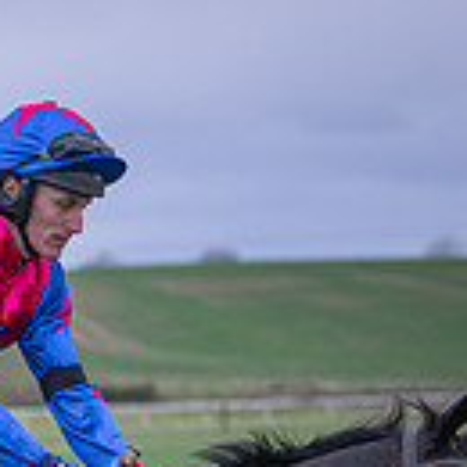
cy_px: 740
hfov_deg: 4.8
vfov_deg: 4.8
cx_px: -162
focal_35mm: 361
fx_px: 5510
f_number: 3.2
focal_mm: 81
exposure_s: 1/1600
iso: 400
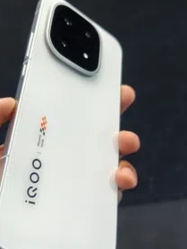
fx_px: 238
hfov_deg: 42.4
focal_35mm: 33
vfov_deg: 55.4
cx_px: 64
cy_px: 128
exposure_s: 1/100
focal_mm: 5.56
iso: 342
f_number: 1.88
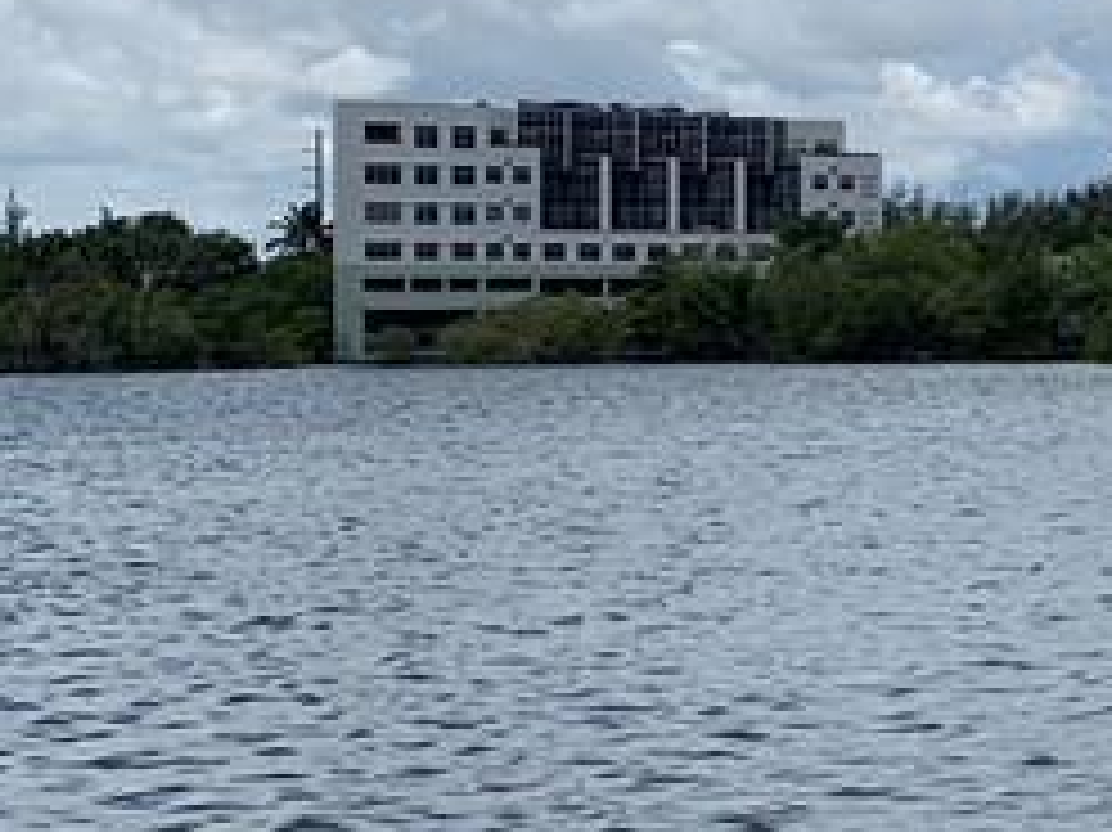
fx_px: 3468
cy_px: 292
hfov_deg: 15.8
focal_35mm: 108
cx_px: 1922
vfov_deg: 13.7
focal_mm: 4.25
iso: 25
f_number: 1.8
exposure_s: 1/4274
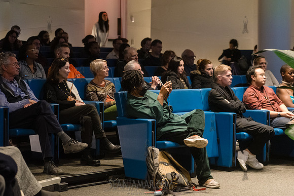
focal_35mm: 83
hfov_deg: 24.5
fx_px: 677
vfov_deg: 16.5
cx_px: 144
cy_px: 98
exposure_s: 1/160
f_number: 4
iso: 6400
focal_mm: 80
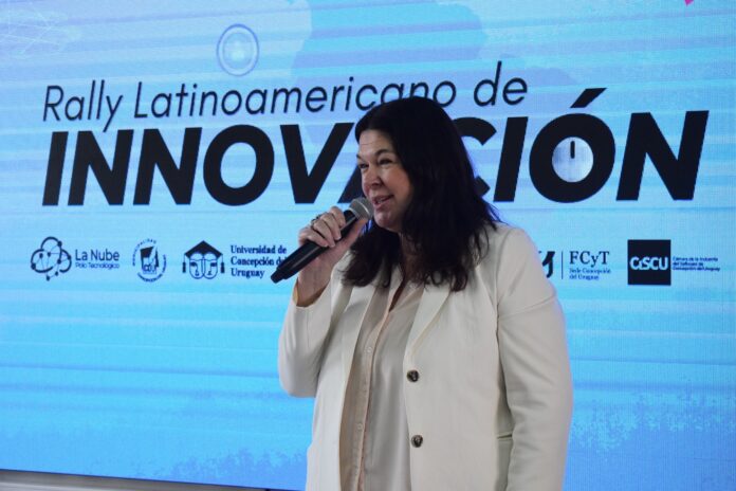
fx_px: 1687
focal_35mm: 82
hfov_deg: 24.6
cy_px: 246
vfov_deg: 16.6
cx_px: 368
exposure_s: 1/200
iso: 3200
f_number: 5.6
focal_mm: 55
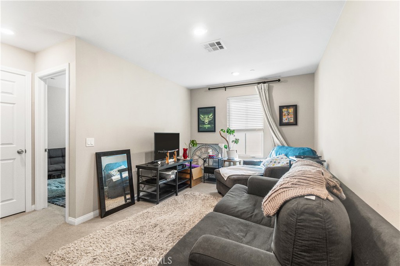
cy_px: 133
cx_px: 200
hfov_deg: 100.4
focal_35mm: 15
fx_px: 167
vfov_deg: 77.3
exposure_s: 1/4
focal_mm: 10
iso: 320
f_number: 7.1
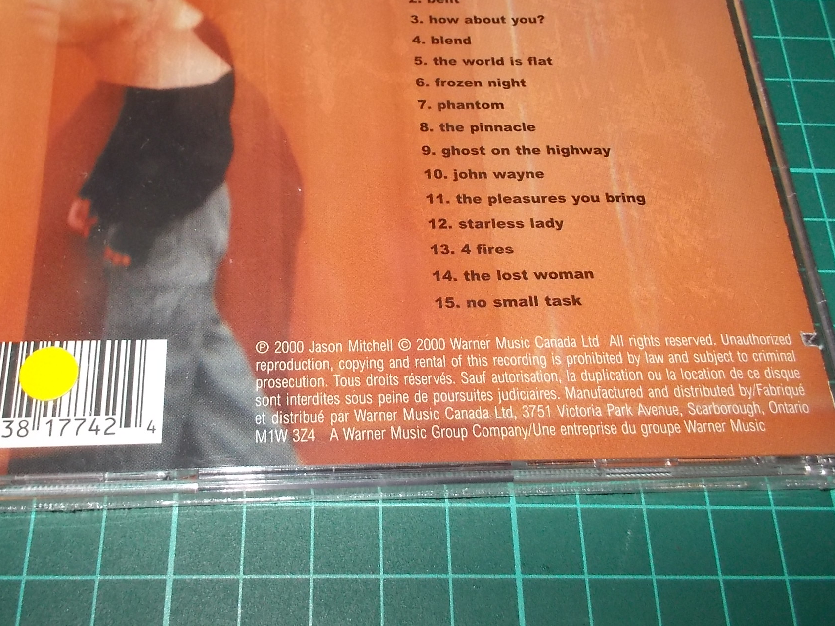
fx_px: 941
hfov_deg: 47.8
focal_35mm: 39
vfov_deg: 36.5
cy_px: 218
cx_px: 366
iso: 200
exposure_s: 1/30
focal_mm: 4.1
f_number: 3.3
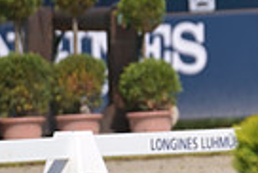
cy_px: -56
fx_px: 12203
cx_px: 503
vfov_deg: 0.8
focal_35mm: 1701
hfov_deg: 1.2
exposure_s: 1/1250
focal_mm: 400
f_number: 5
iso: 220
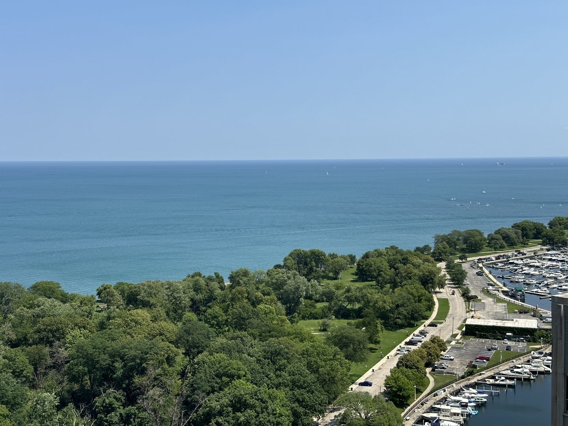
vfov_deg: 30.3
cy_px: 213
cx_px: 284
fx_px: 788
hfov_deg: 39.7
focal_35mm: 48
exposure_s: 1/4184
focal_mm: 6.86
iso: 64
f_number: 1.78
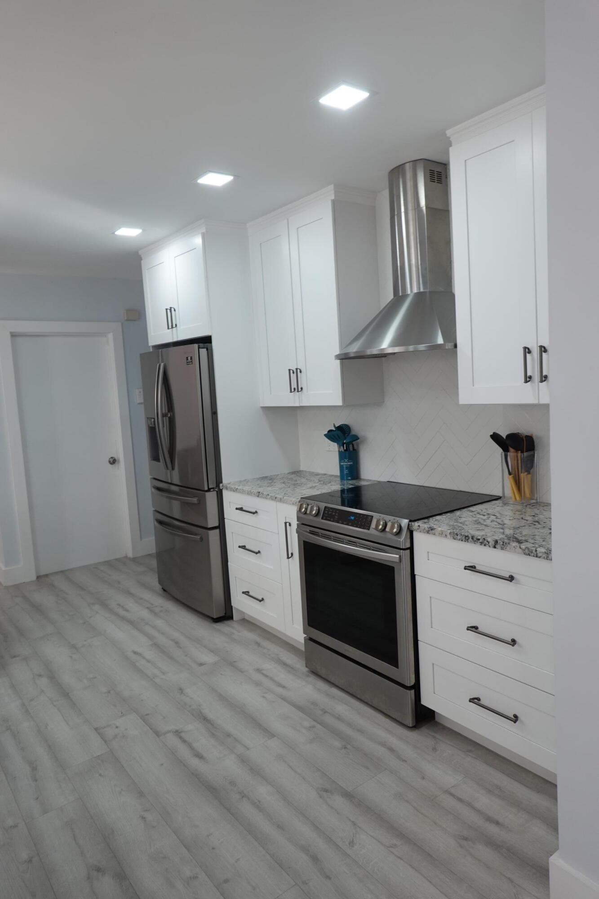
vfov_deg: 73.7
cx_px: 300
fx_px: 599
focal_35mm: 24
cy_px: 450
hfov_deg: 53.1
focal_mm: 9
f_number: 2.8
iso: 125
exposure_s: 1/40
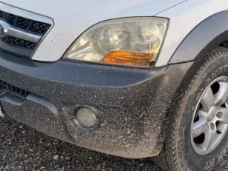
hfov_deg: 35.1
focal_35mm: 54
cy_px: 19
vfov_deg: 26.2
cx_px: 158
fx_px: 356
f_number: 1.8
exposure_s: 1/122
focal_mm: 4.25
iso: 40
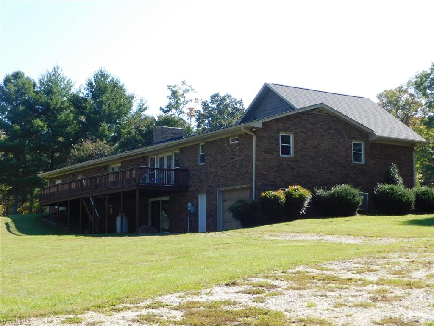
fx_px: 740
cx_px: 217
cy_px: 163
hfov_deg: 32.7
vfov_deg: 24.8
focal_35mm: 59
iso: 125
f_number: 4
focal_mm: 10.4
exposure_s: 1/400
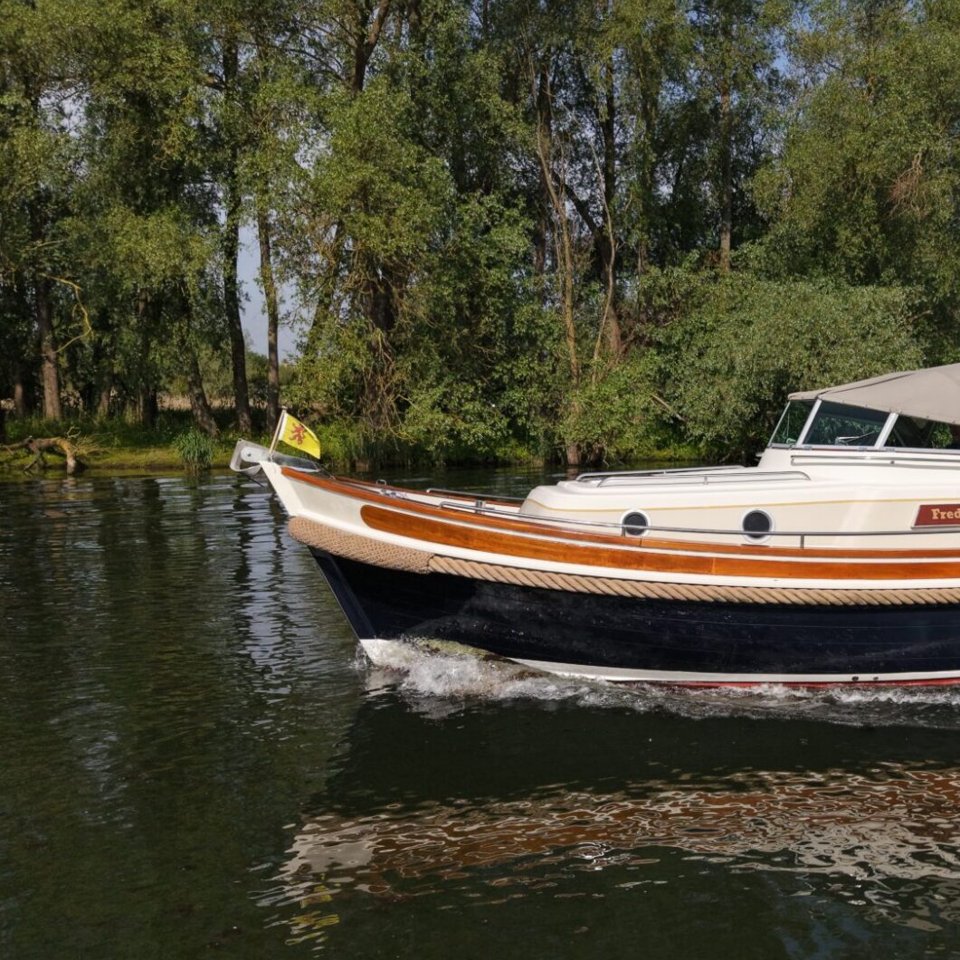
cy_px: 510
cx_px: 789
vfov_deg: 41.8
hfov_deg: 39.9
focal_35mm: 40
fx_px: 1255
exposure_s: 1/1000
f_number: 1.8
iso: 210
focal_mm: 8.67
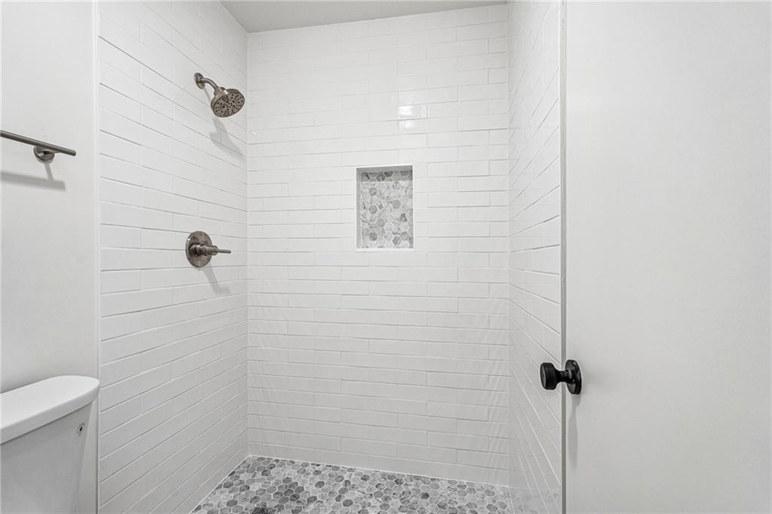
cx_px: 386
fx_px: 354
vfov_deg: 72.0
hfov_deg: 95.0
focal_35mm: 16
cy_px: 257
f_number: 8
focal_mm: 16.5
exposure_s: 1/30
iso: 800
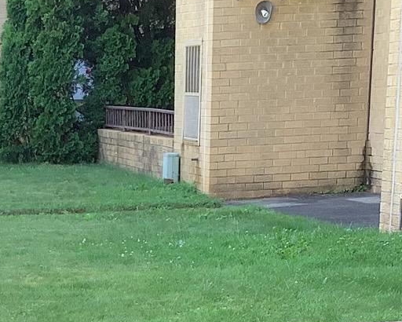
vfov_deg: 12.0
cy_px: 517
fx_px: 1440
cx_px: -25
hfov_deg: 15.5
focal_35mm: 121
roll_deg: +2.1
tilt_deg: -18.2
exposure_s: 1/120
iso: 40
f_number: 2.4
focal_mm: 3.3
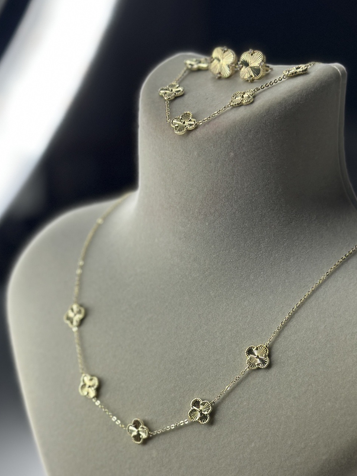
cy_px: 292
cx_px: 194
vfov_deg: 27.0
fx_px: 990
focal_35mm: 72
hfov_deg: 20.4
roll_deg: +1.5
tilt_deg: -22.5
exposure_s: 1/464
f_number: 1.78
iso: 80
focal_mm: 6.86
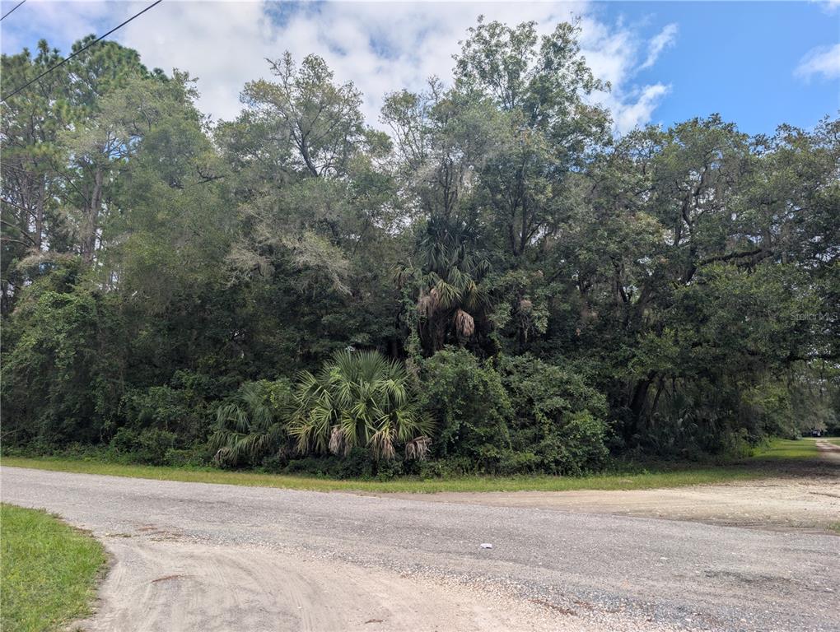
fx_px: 583
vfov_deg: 56.9
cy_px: 316
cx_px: 420
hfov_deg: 71.5
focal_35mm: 24
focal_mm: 6.9
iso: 21
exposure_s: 1/1055
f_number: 1.68
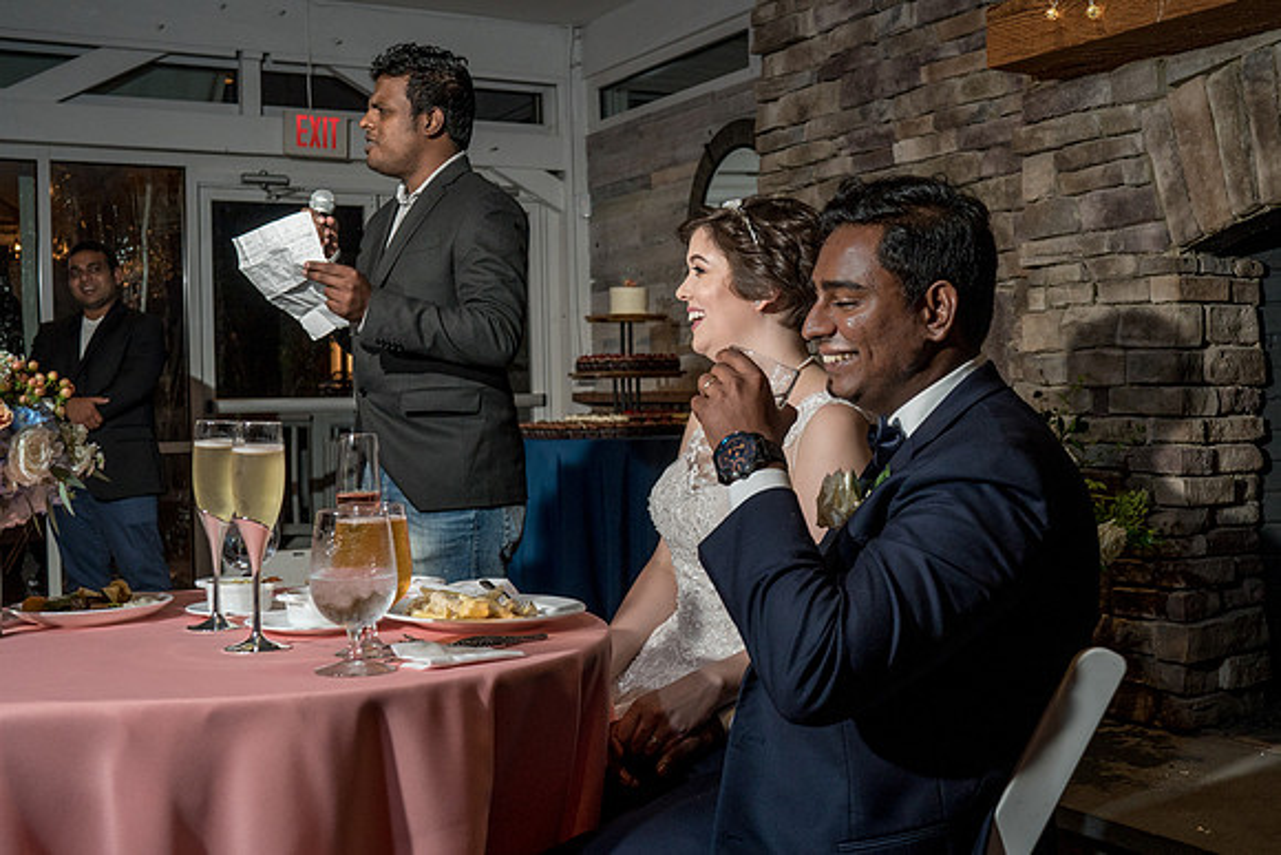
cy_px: 417
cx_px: 772
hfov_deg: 43.9
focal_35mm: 44
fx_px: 1580
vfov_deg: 30.3
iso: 800
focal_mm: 35
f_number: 5.6
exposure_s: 1/200
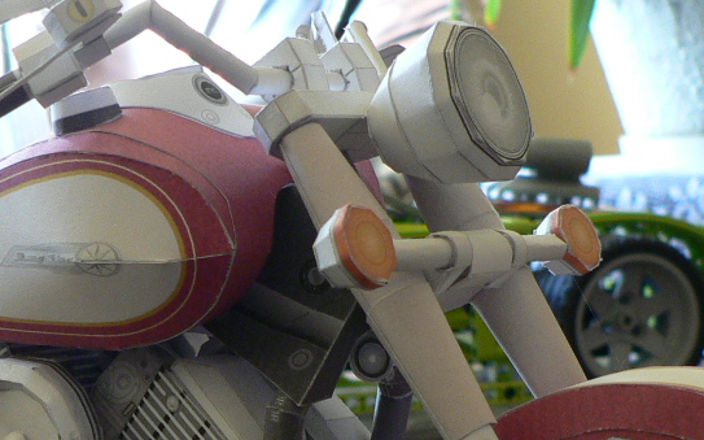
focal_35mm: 90
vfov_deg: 14.3
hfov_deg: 22.9
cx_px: 187
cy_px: 432
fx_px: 1726
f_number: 2.8
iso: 150
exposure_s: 1/30
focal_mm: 6
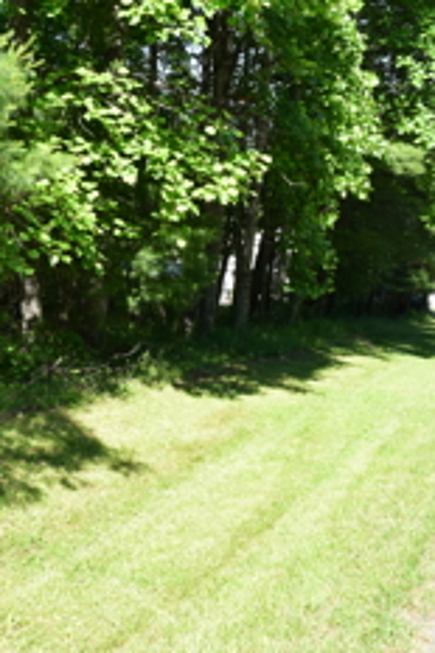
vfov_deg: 41.9
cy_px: 350
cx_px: 15
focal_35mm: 47
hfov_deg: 27.2
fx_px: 853
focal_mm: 18
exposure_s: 1/200
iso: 400
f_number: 10
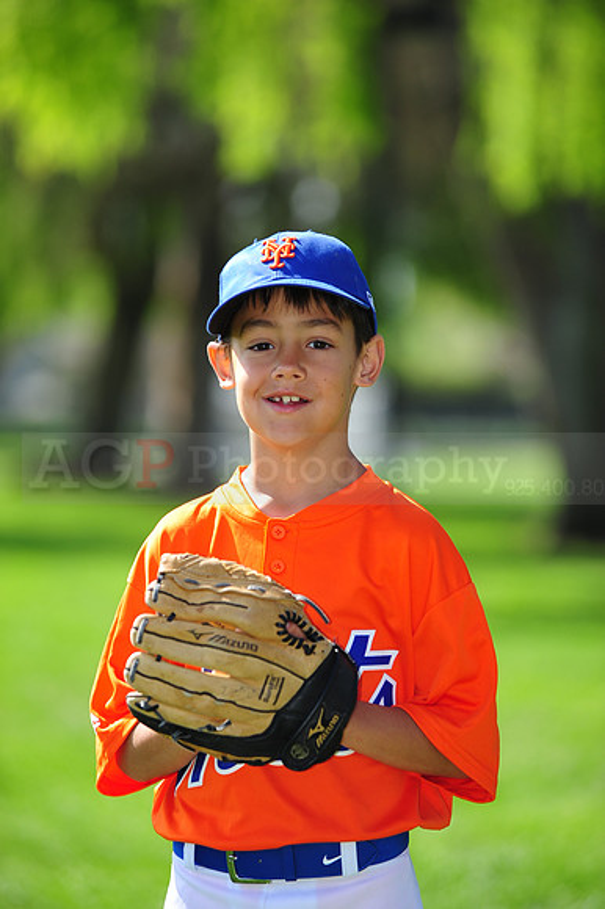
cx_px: 302
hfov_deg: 6.9
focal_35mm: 200
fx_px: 5047
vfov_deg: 10.3
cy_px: 454
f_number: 4.5
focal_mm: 200
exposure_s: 1/640
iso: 200
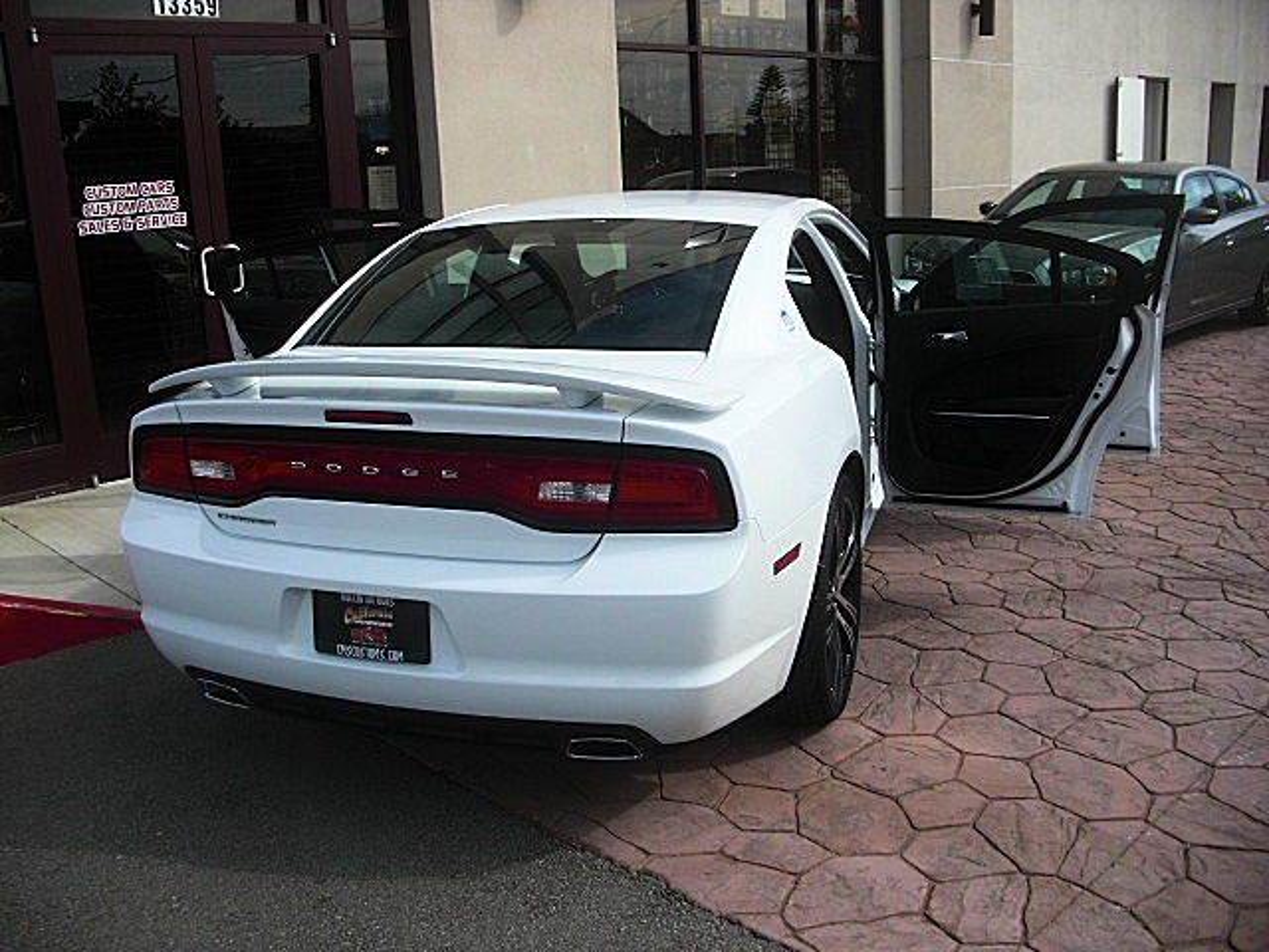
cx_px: 634
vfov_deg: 39.7
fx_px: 1320
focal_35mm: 36
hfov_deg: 51.4
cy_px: 476
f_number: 2.8
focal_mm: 6.3
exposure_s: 1/800
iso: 50
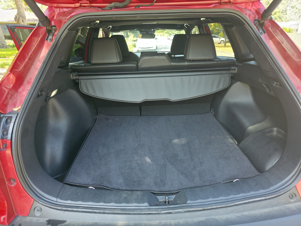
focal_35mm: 23
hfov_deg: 73.9
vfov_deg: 58.9
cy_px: 113
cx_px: 150
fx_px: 200
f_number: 1.7
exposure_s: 1/180
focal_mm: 6.3
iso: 80
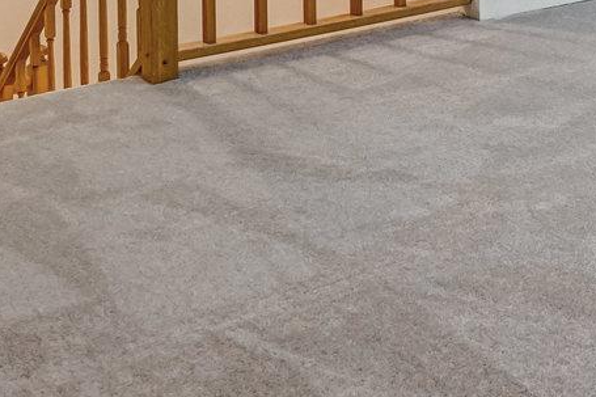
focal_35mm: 72
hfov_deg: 26.3
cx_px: 625
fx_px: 1192
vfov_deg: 16.4
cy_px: -280
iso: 1250
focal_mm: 16
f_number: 8
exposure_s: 1/50
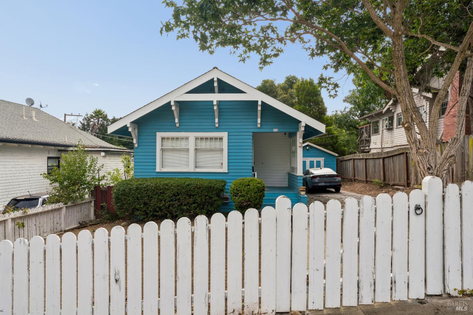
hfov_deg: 79.6
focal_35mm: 22
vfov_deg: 58.1
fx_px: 284
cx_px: 236
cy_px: 158
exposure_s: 1/20
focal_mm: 21.6
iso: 100
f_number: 22
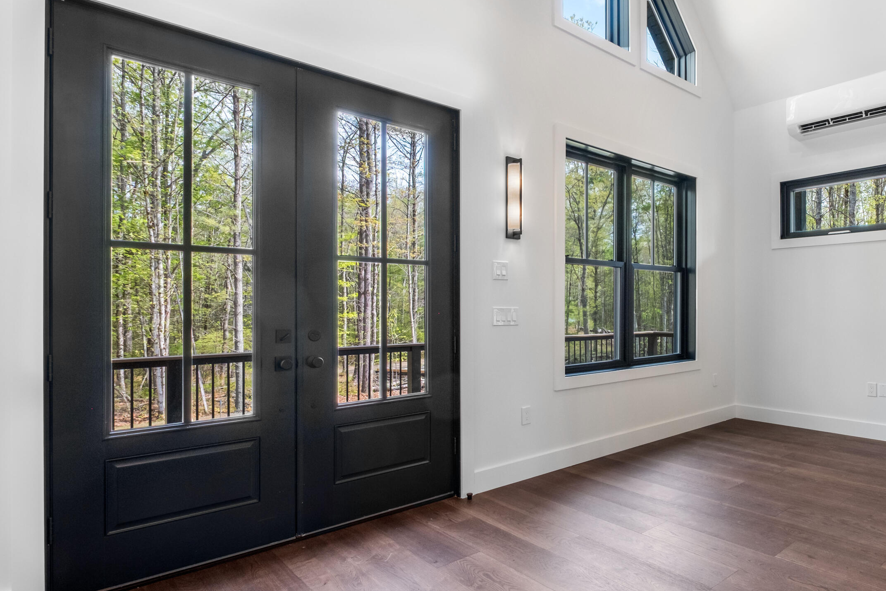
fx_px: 517
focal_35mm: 21
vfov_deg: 59.5
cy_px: 299
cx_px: 580
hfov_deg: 78.9
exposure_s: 1/400
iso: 400
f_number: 8
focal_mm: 10
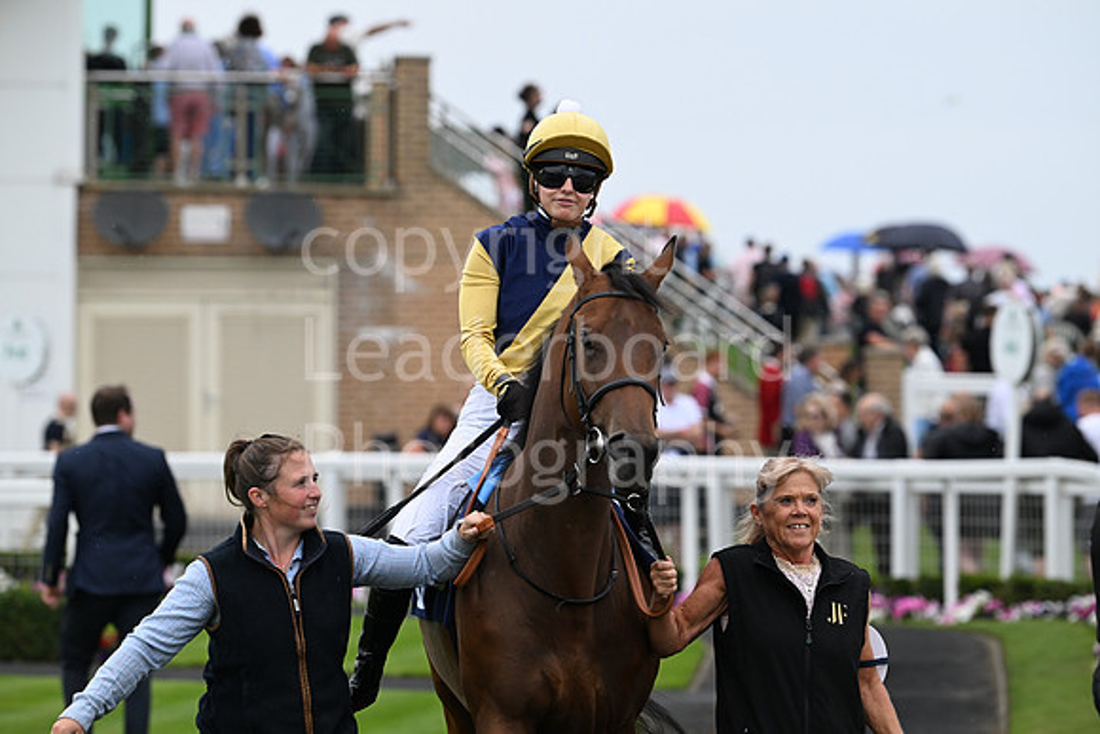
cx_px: 550
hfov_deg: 10.3
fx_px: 6112
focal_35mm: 200
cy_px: 367
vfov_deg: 6.9
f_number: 5
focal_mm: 200
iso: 1000
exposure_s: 1/2500
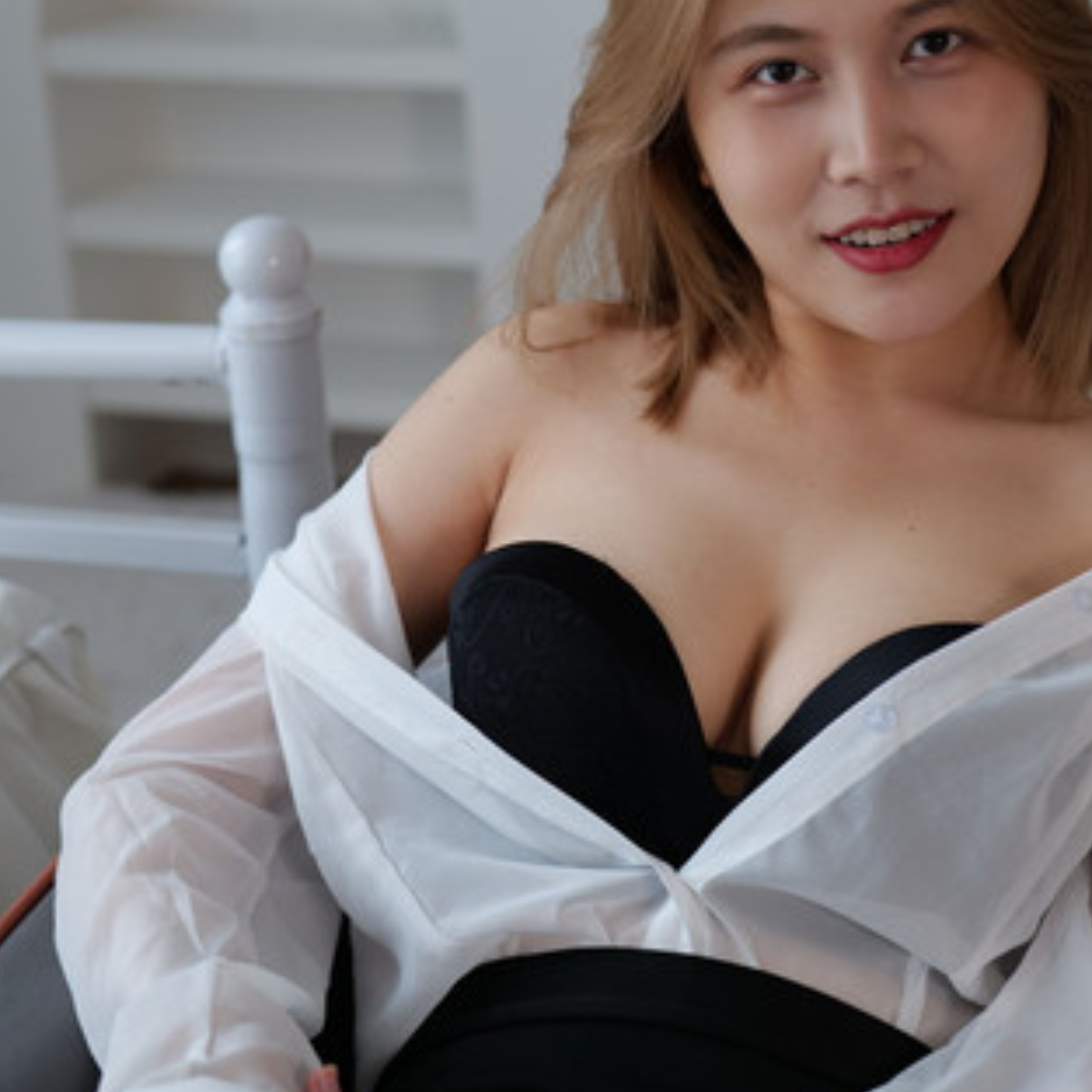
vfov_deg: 19.9
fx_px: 3105
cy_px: 410
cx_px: 733
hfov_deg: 19.9
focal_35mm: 87
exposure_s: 1/160
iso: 250
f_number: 3.2
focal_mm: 50
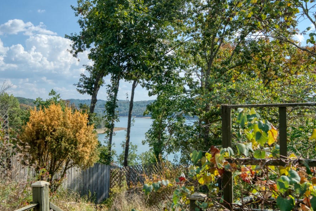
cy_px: 105
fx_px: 369
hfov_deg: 46.3
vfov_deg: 31.9
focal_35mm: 42
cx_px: 137
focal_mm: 24
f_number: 4.5
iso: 100
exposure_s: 1/80
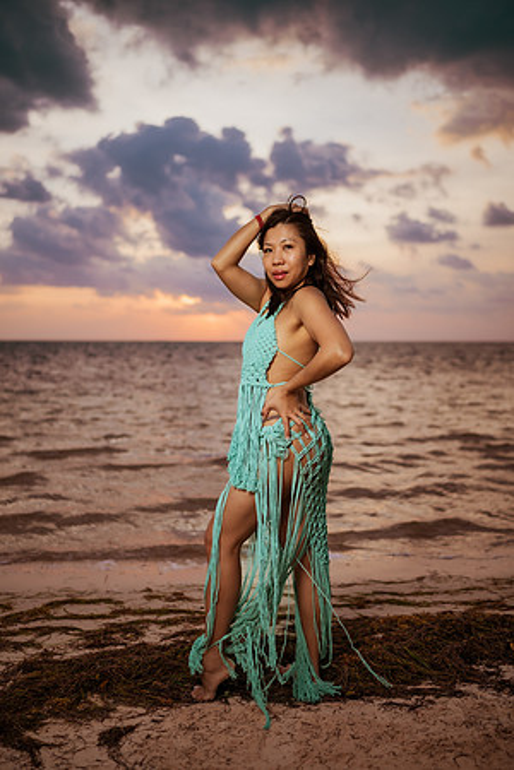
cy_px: 385
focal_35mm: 35
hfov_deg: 37.9
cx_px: 257
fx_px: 750
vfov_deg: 54.4
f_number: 1.8
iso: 50
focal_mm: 35
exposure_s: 1/1250
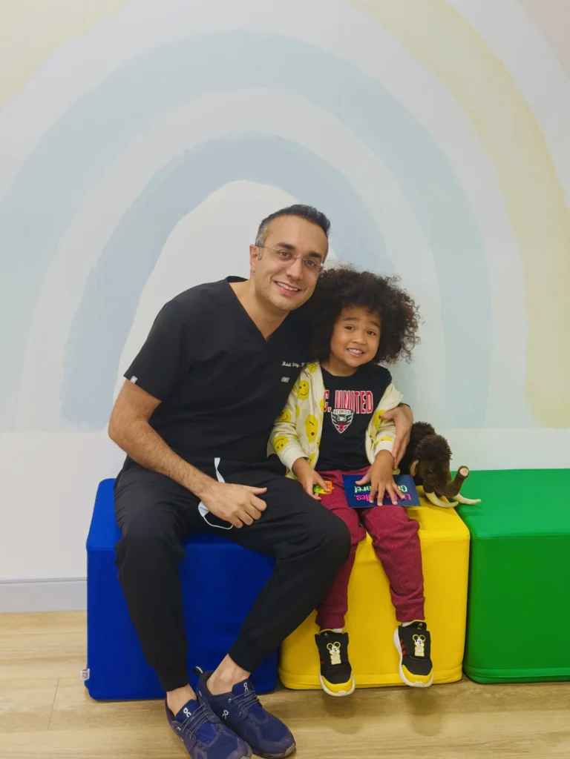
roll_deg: -1.2
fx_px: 1054
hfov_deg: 30.3
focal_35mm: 48
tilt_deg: -14.3
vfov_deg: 39.7
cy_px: 380
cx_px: 285
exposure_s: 1/60
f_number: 1.78
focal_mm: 6.76
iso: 64
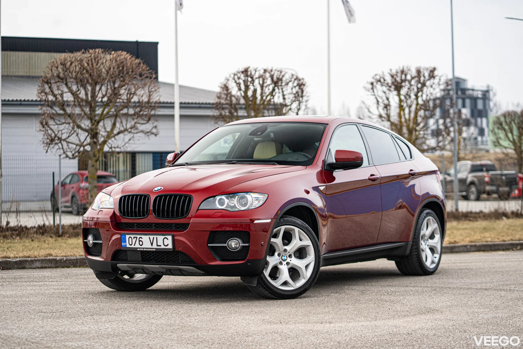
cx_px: 262
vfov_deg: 16.1
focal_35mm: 85
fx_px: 1235
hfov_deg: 23.9
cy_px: 174
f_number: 2.8
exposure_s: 1/1600
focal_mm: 85
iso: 640
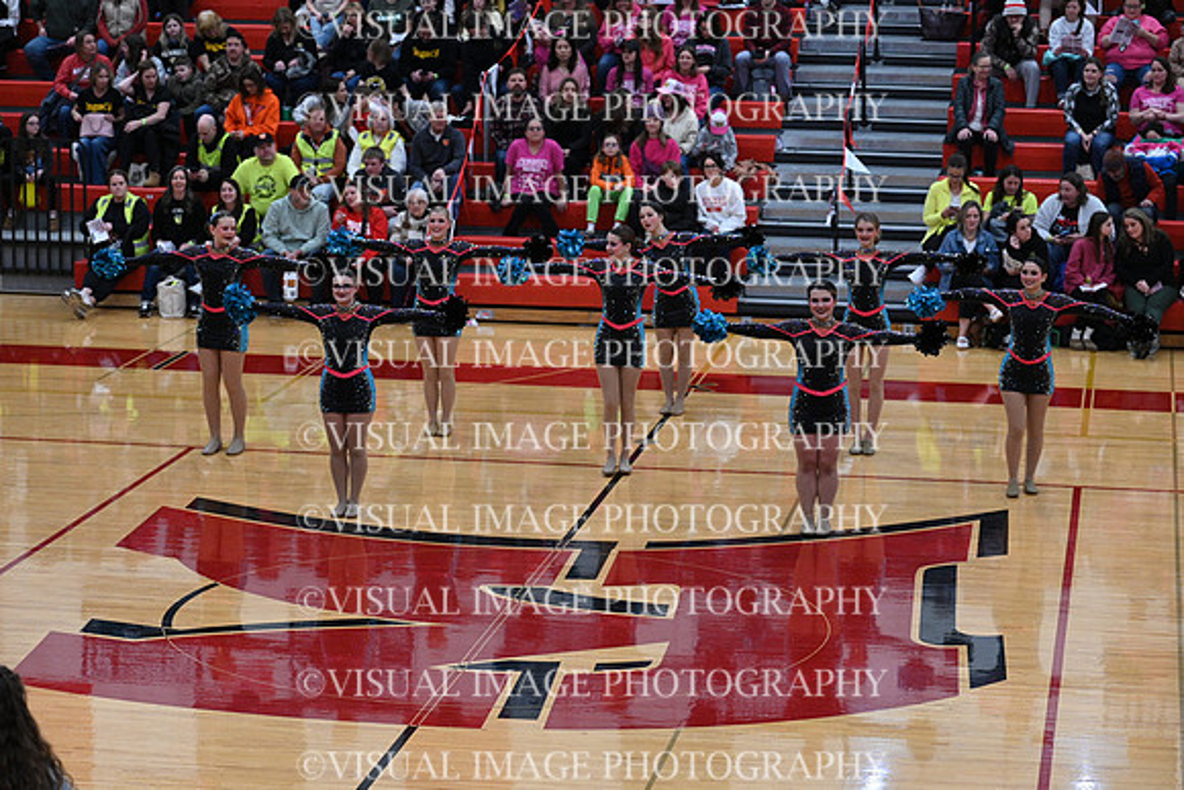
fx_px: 3257
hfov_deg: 20.6
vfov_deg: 13.8
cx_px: 592
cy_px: 395
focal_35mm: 99
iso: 4000
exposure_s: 1/400
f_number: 4
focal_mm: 99
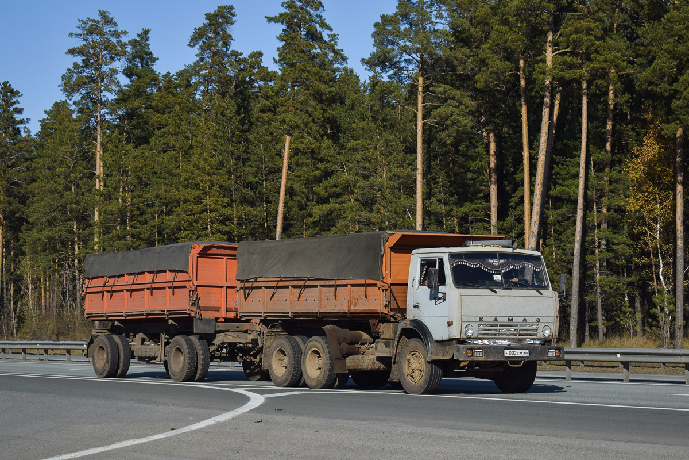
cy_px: 230
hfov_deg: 24.6
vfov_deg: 16.6
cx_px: 344
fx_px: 1579
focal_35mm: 82
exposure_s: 1/1600
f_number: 7.1
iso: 200
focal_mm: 55
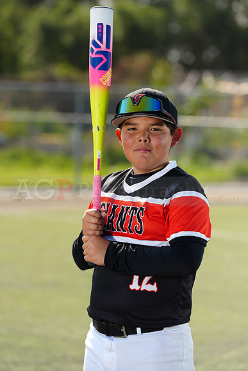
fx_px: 2065
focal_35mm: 200
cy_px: 186
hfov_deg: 6.9
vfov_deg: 10.3
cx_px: 124
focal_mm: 200
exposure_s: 1/250
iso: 64
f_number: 5
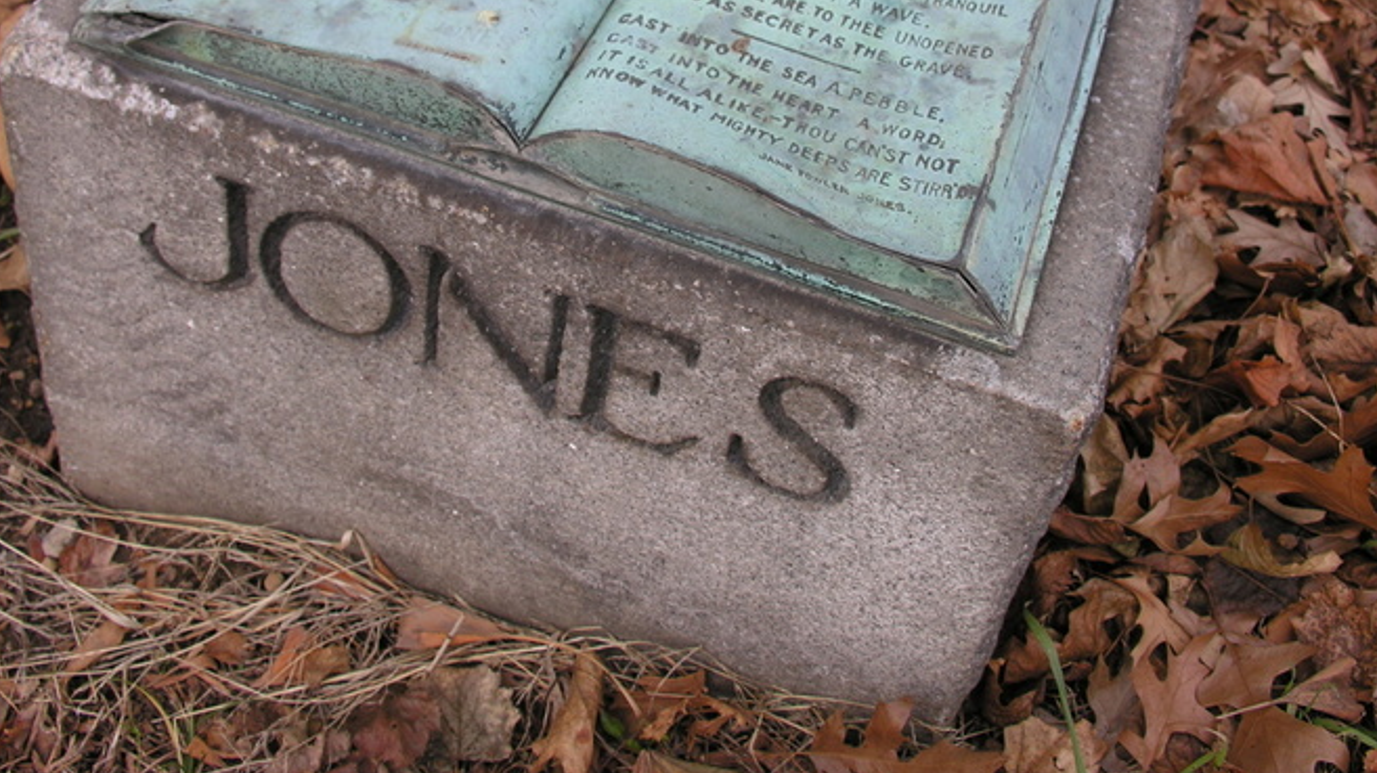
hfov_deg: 44.6
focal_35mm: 46
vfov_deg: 25.5
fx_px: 1679
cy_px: 163
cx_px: 681
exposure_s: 1/122
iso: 50
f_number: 3.6
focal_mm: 8.9
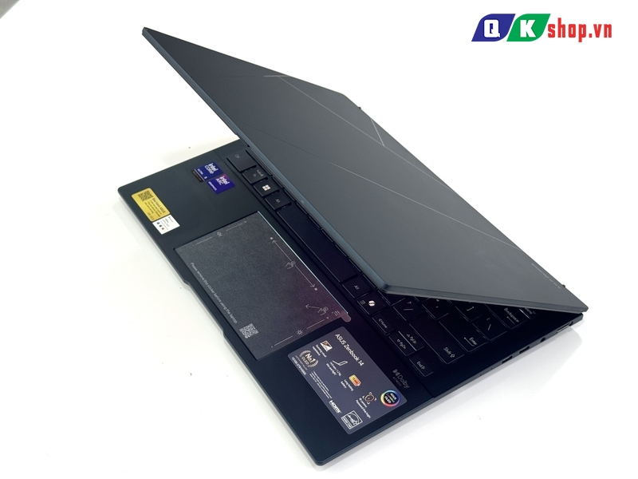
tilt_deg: -45.6
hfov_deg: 39.7
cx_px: 319
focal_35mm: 48
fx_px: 885
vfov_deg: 30.3
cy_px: 240
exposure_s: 1/100
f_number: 1.78
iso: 64
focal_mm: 6.76
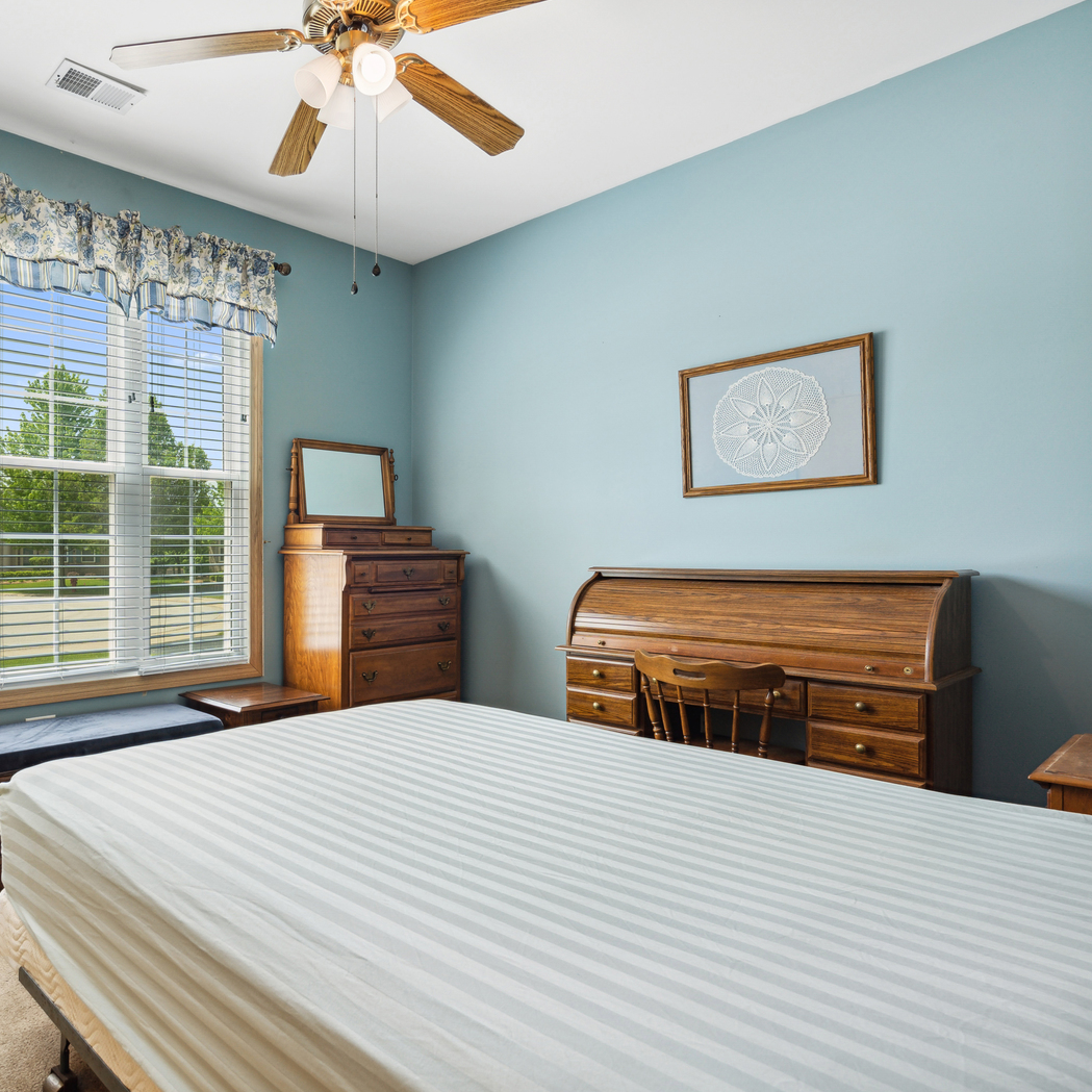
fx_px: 749
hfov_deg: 68.9
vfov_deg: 72.1
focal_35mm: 21
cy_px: 540
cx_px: 319
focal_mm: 16
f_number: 8
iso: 100
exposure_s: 1/13
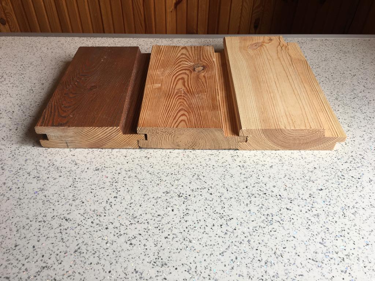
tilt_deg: -42.6
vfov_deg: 48.2
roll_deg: -2.1
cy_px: 140
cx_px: 188
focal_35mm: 29
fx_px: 314
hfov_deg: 61.7
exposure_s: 1/50
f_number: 2.2
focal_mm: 4.15
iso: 32
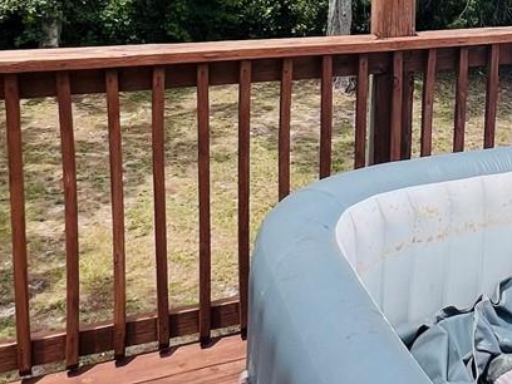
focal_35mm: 51
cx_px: 538
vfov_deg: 26.5
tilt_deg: -7.1
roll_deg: -3.1
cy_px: -29
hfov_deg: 33.5
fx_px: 754
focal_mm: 1.57
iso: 32
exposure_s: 1/786
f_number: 1.8
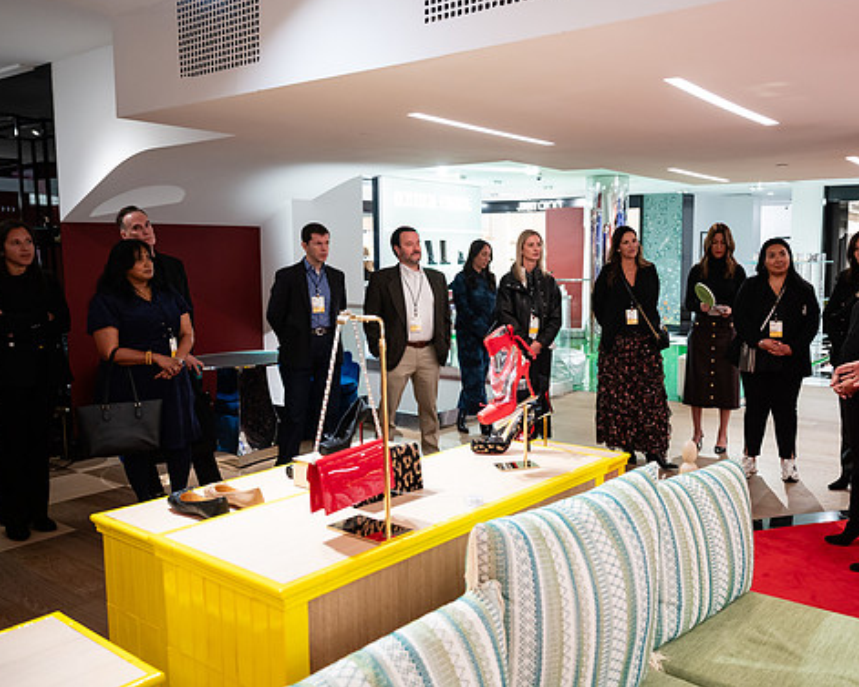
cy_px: 339
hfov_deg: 56.7
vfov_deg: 47.1
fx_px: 788
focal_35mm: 31
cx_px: 516
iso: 1600
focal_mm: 26
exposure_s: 1/160
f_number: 3.2
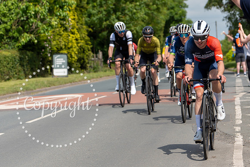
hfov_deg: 14.0
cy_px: 35
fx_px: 1016
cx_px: 186
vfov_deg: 9.4
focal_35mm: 146
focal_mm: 84
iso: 100
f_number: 3.5
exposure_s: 1/1250
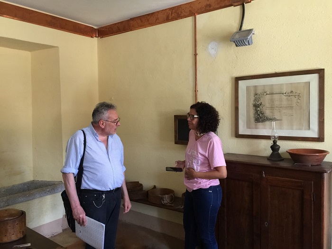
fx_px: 278
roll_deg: +0.1
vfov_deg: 48.2
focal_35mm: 29
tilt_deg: -2.6
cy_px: 124
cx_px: 166
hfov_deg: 61.7
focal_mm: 4.15
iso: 100
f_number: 2.2
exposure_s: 1/17
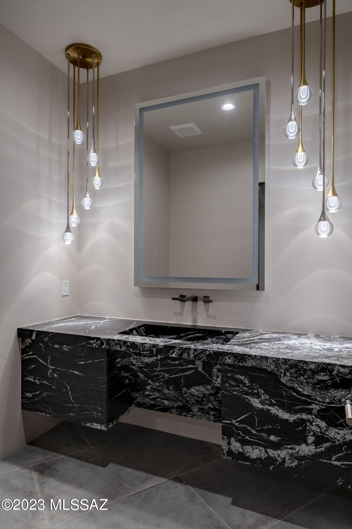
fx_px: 308
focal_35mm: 21
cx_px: 176
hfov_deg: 59.5
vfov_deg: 81.2
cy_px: 264
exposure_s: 1/80
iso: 200
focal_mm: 21
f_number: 9
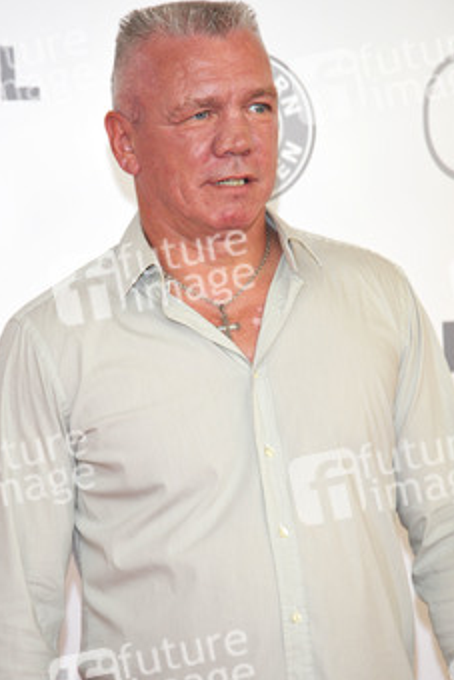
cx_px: 211
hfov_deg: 9.7
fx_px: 2664
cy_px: 378
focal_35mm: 141
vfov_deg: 14.5
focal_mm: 120
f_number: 5.6
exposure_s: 1/200
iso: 1000
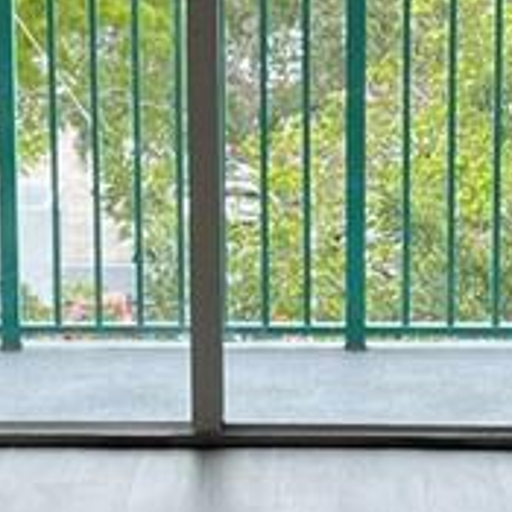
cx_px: 91
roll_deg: +1.5
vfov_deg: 11.1
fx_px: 2644
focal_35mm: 158
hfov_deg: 11.0
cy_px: 272
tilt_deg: -9.4
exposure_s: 1/670
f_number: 1.5
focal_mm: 5.7
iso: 50
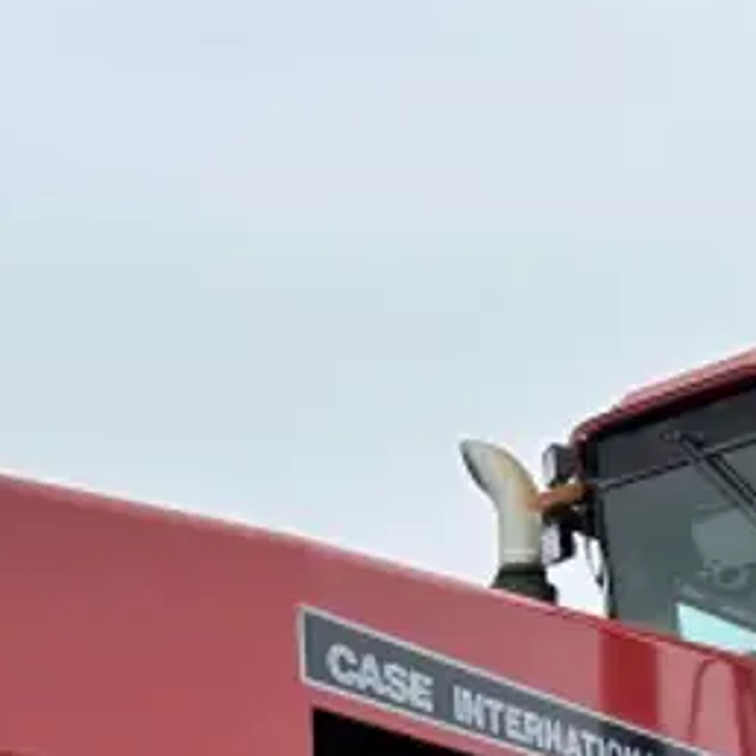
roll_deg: +0.0
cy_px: 993
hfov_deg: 21.1
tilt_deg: +5.5
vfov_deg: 20.0
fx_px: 1952
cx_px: 762
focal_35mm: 79
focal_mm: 6.86
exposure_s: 1/1812
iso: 80
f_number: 1.78
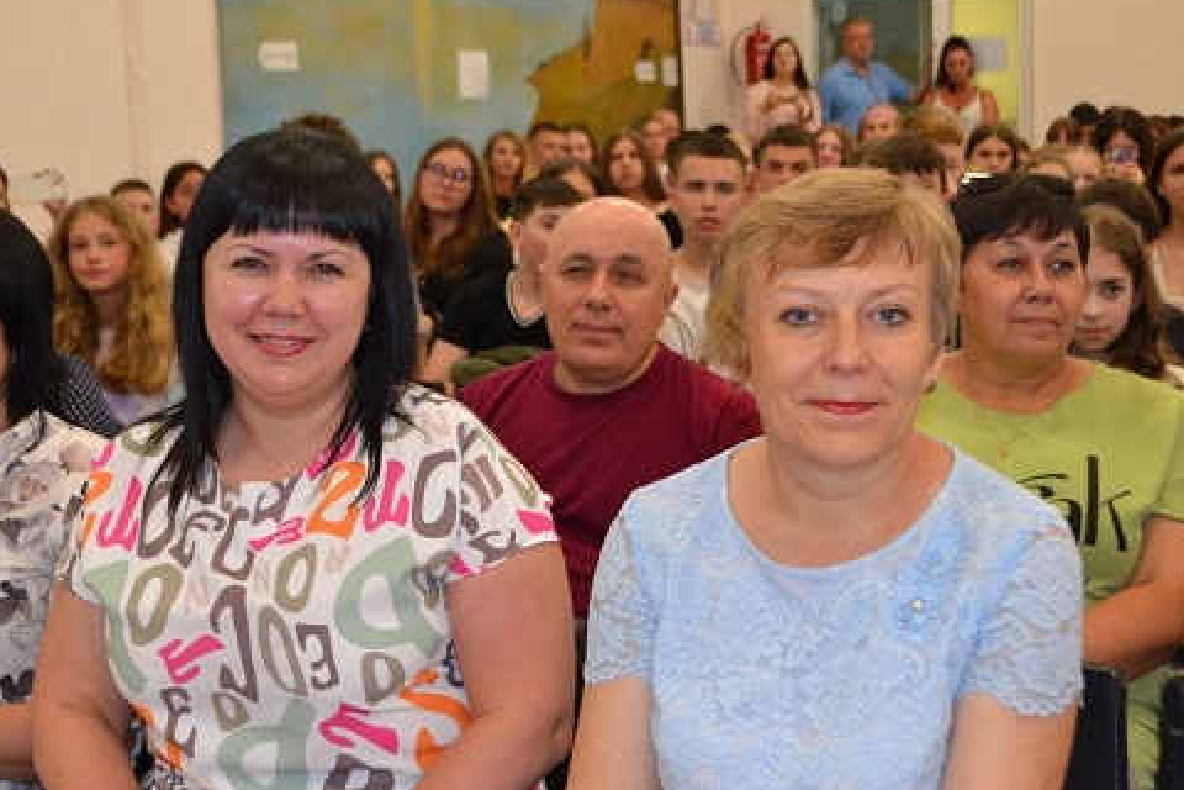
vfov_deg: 22.6
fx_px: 1973
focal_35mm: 60
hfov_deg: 33.4
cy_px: 402
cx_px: 513
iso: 1400
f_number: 4.8
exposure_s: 1/60
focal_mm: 32
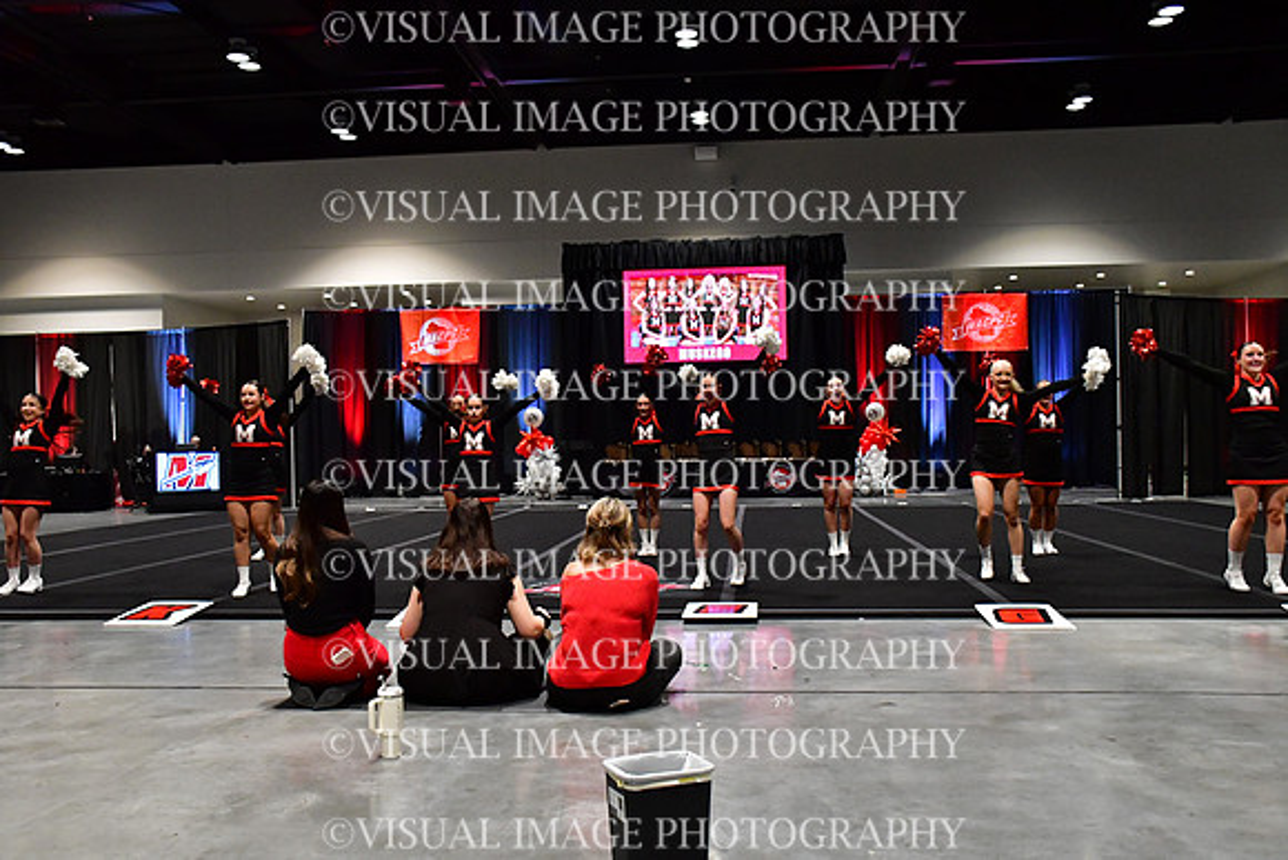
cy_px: 430
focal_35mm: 34
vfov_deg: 38.9
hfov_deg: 55.8
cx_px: 644
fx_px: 1217
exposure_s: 1/400
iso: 3200
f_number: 4
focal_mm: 23
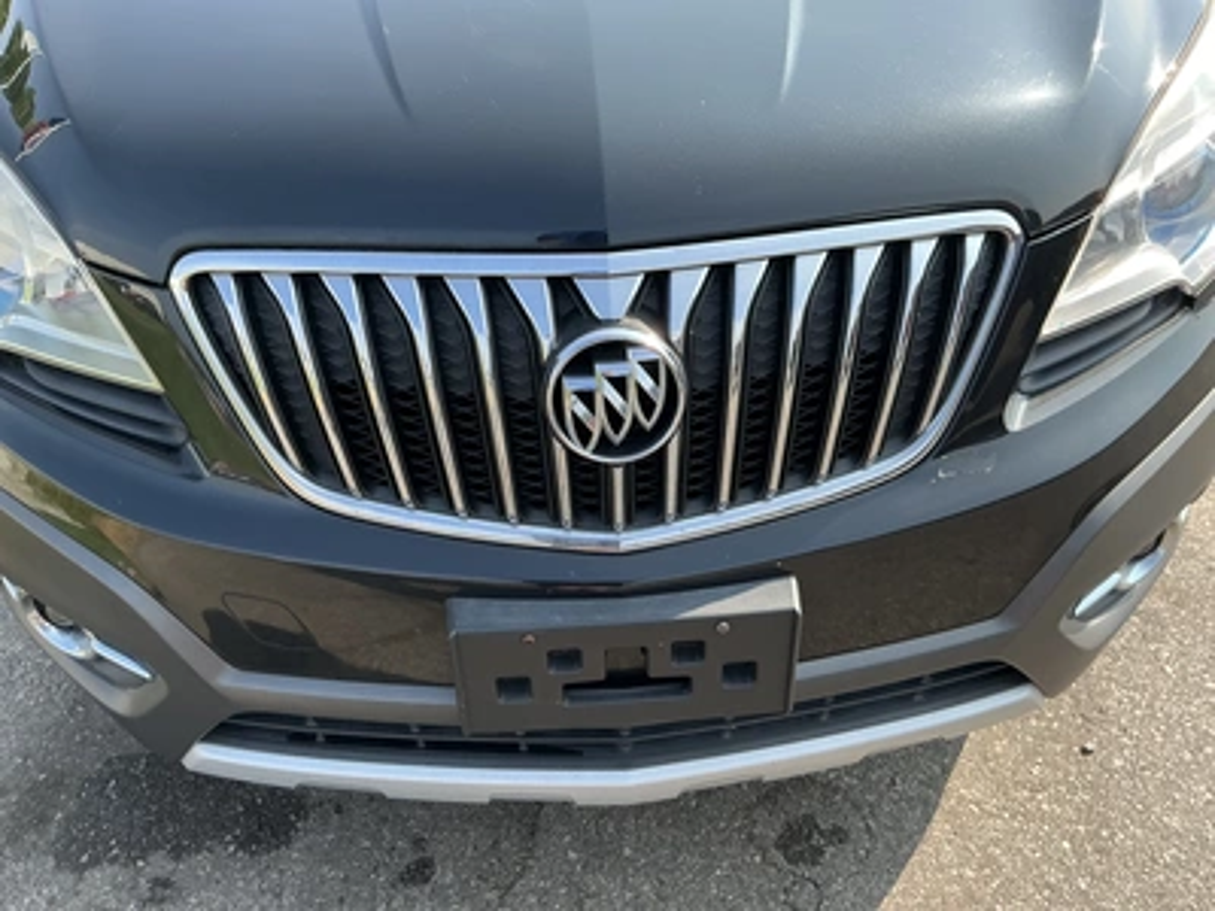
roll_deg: +1.1
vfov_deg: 49.7
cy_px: 456
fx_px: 983
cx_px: 608
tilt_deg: -35.7
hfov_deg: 63.4
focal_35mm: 28
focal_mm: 3
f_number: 1.8
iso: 25
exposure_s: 1/367
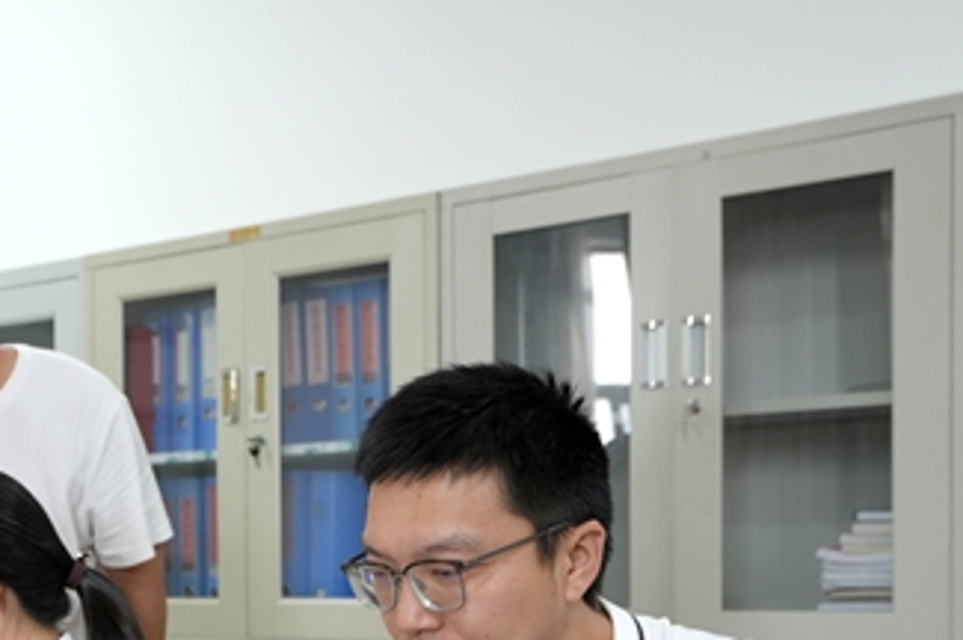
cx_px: 80
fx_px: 1630
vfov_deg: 21.7
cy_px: 575
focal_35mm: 61
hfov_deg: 31.3
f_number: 4
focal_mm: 33
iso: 1000
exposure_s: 1/160
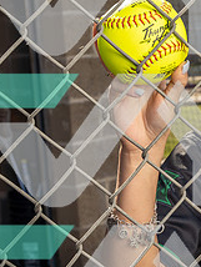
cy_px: 140
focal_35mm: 112
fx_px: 865
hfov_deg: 12.8
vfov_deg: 17.5
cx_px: 266
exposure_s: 1/250
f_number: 8
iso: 125
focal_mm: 43
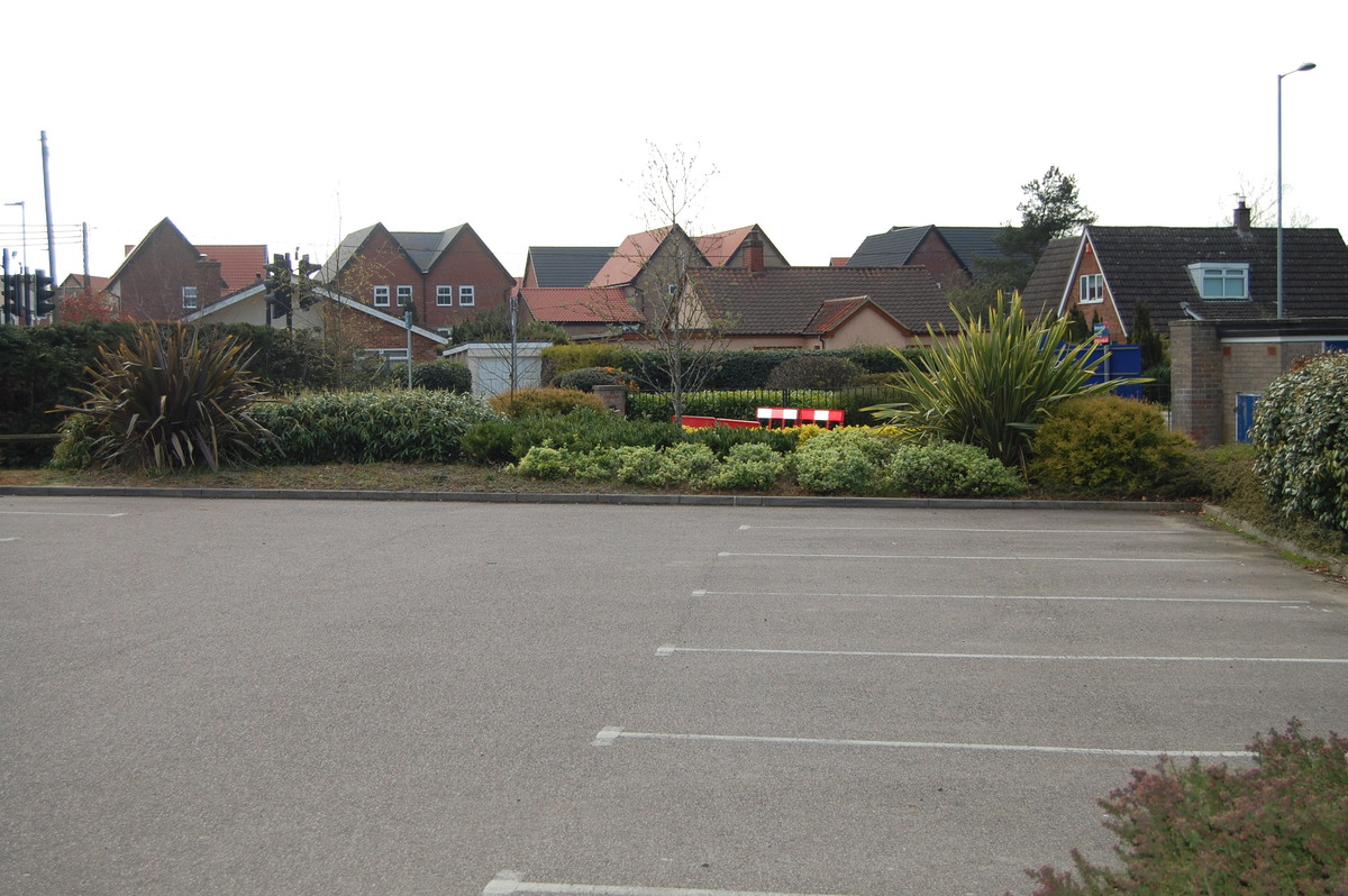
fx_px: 1796
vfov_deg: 28.0
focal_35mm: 48
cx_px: 674
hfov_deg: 41.1
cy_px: 448
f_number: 5.6
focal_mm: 32
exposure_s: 1/500
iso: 200
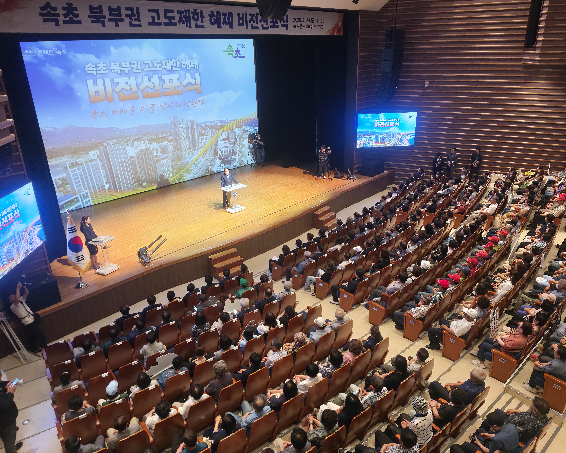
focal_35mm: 26
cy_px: 230
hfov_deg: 66.0
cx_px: 303
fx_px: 436
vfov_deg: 54.9
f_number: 1.4
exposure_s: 1/120
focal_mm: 6.5
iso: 160
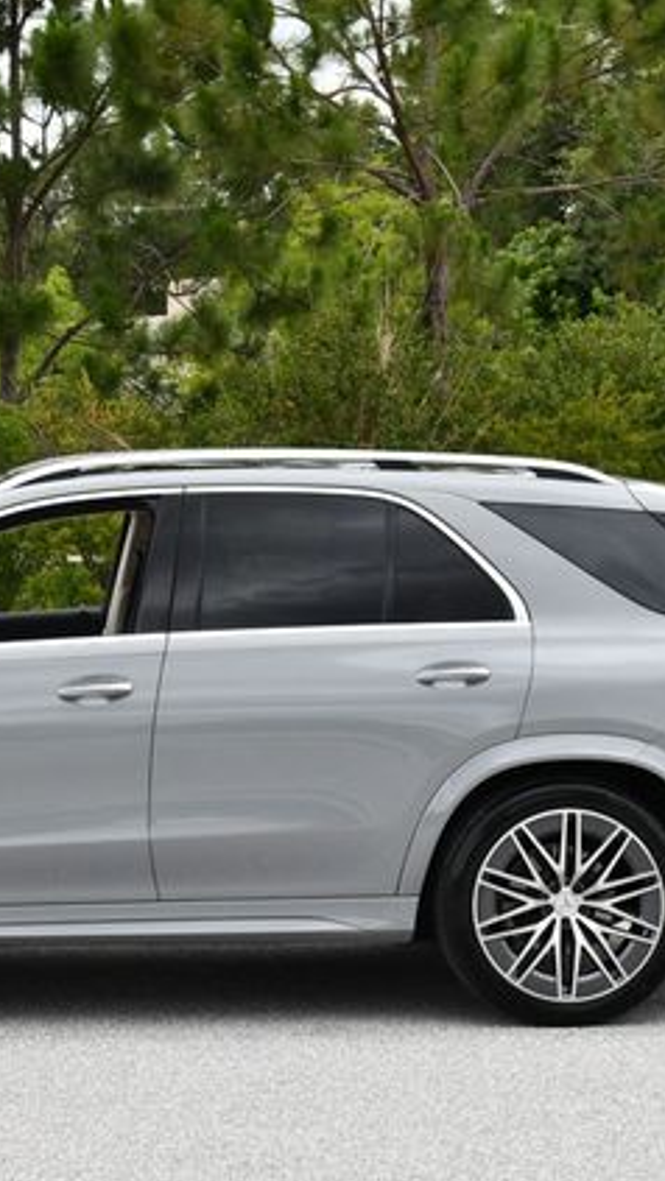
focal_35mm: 108
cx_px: 89
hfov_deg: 11.2
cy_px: 595
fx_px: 3385
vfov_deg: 19.8
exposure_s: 1/250
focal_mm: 34
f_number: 8
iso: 160
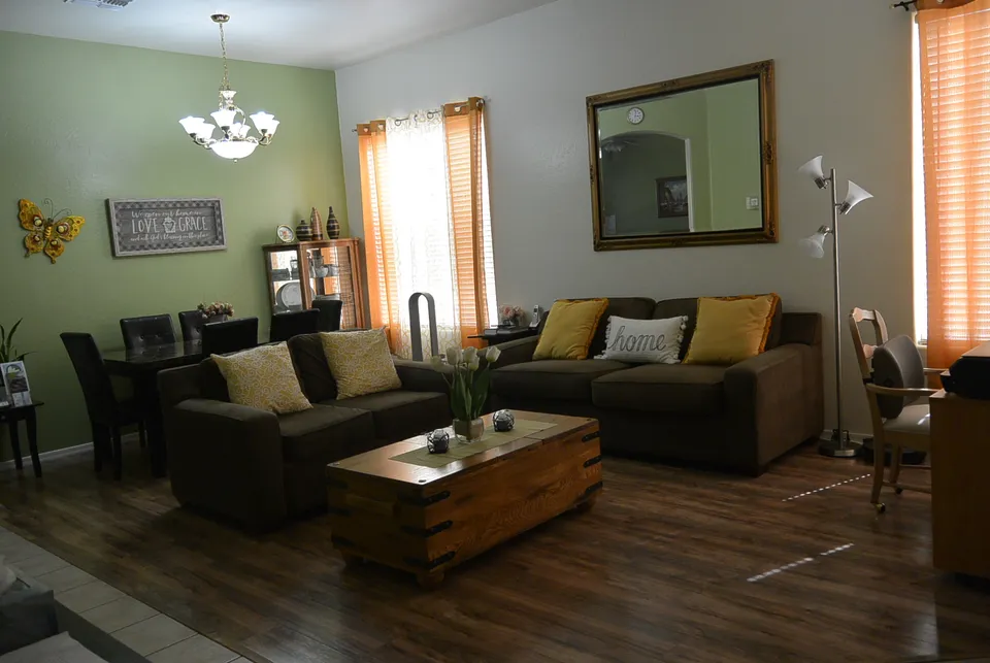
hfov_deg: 63.6
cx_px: 495
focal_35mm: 29
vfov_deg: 45.1
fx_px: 799
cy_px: 332
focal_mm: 11
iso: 400
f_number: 3.5
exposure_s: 1/125
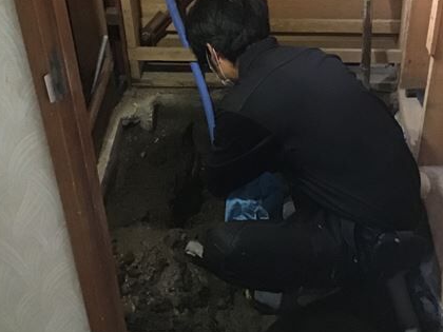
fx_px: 755
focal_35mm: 59
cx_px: 258
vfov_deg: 24.7
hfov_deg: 32.6
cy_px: 123
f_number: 2.4
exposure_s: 1/15
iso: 400
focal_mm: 3.3
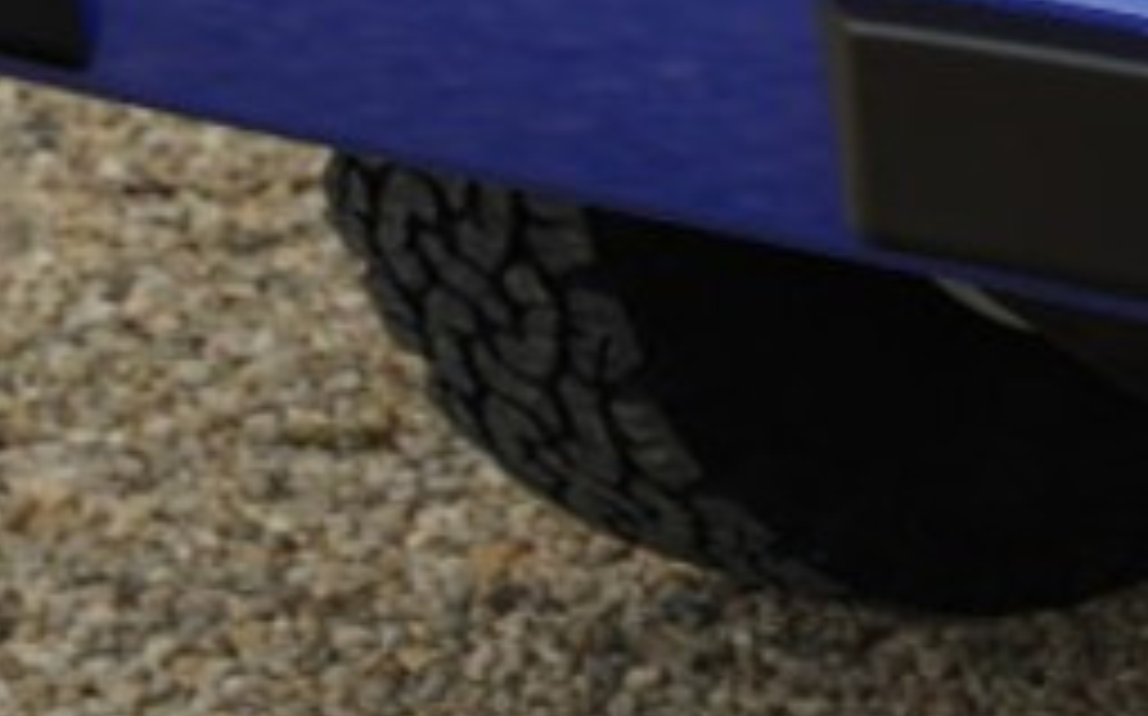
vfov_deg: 3.4
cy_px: -1270
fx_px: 11876
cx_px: 2845
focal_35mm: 380
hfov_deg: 5.3
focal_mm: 49.5
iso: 100
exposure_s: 1/60
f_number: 5.6
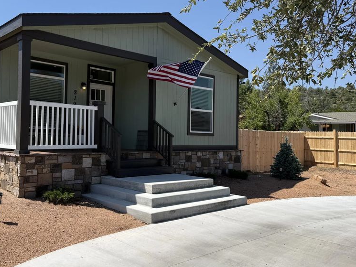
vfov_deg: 42.9
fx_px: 339
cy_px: 118
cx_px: 125
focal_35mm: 33
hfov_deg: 54.5
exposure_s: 1/4167
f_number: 1.78
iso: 80
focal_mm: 6.76
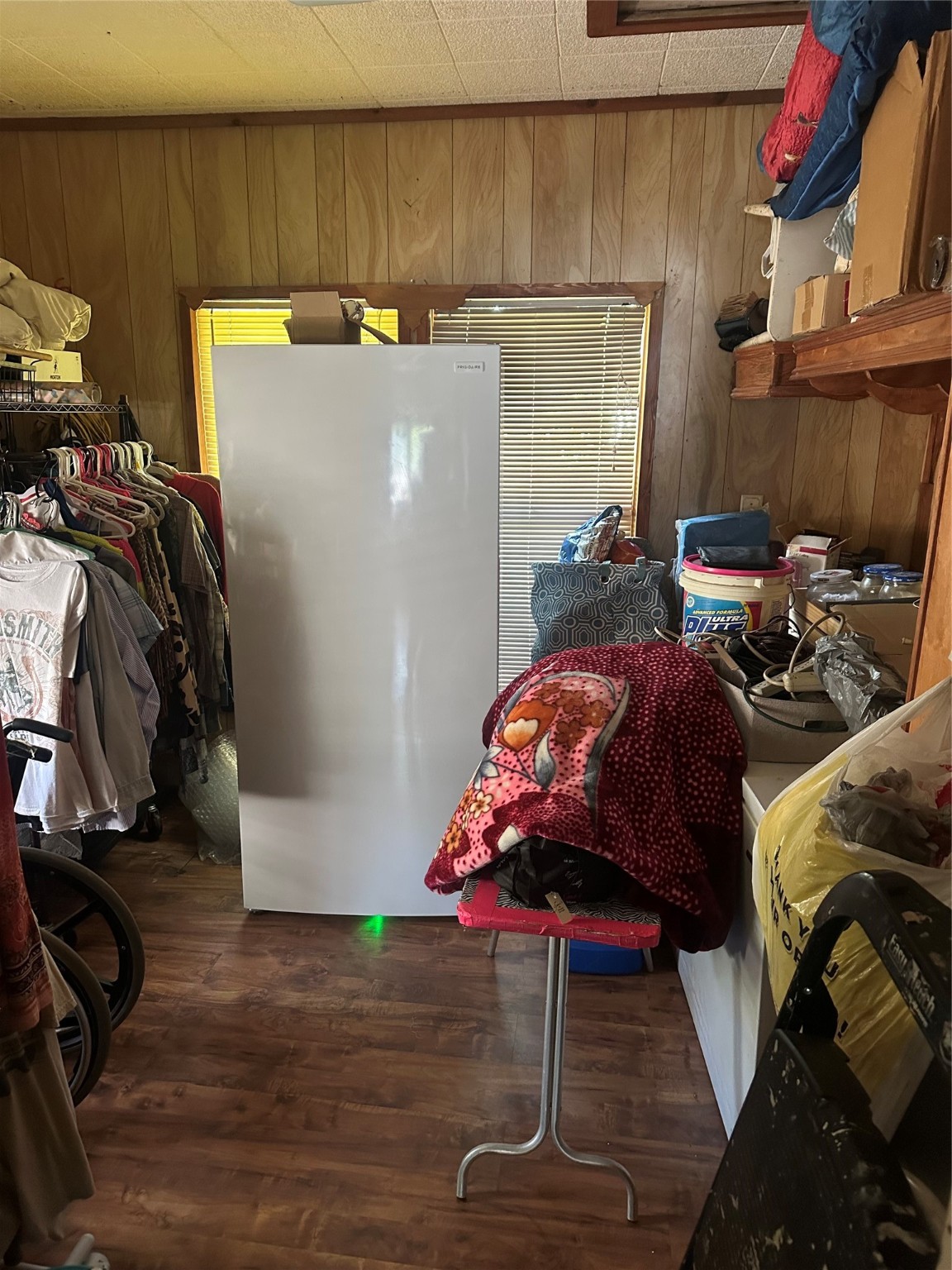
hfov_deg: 56.8
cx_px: 476
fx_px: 880
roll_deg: -0.4
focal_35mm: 24
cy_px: 635
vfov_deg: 71.6
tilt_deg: -14.8
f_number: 1.78
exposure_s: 1/40
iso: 640
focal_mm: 6.86
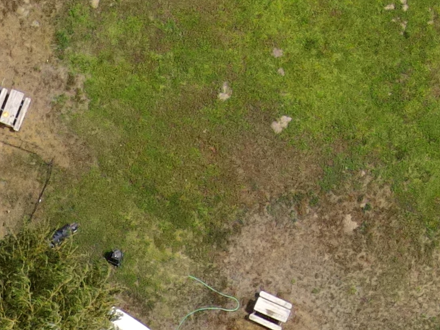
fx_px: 2084
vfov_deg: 7.9
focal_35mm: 164
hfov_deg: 10.9
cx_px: -474
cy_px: 955
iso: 100
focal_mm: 4.5
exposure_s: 1/1000
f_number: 2.8
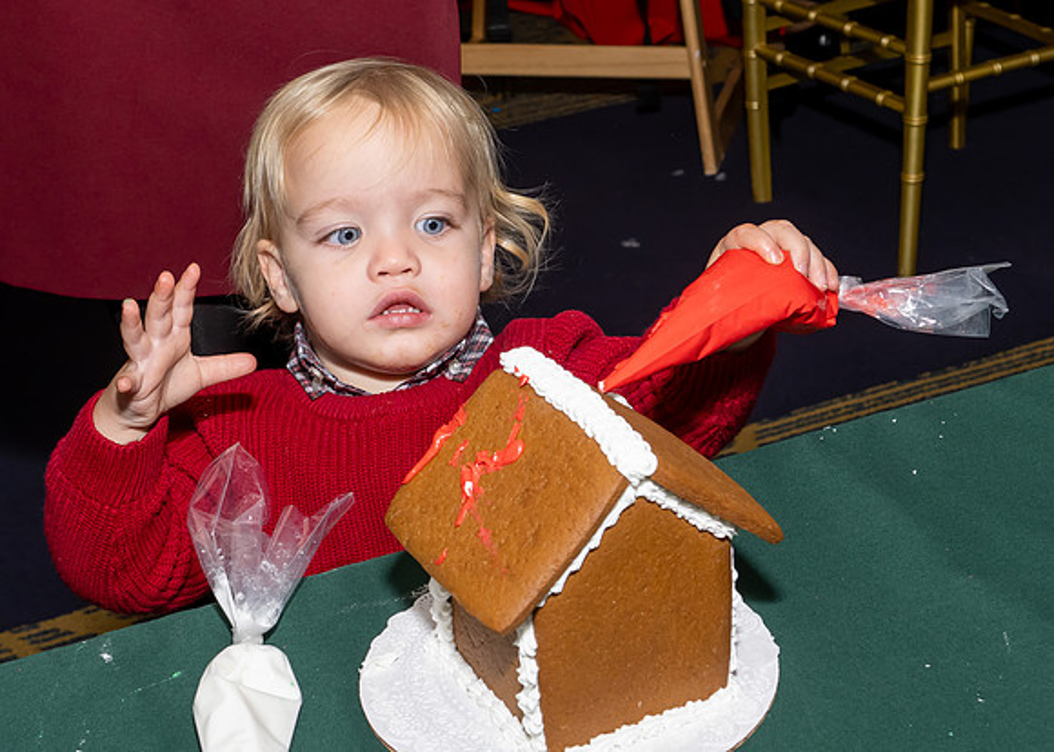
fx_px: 2318
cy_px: 271
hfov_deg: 25.6
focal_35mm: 77
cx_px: 602
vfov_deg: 18.4
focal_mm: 38
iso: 800
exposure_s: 1/250
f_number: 8
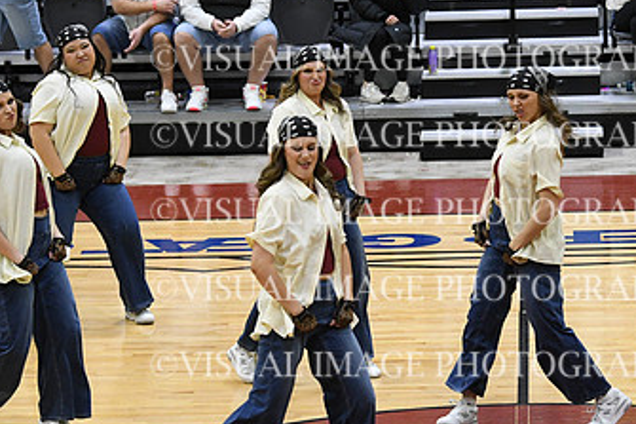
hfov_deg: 8.8
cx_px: 425
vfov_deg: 5.9
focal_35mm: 234
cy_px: 326
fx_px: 4132
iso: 3200
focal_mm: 90
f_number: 4
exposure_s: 1/250
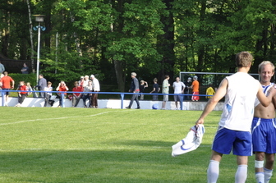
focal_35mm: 190
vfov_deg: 7.2
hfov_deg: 10.8
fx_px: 1453
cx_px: 182
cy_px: 108
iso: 200
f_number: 7.1
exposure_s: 1/200
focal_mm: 85
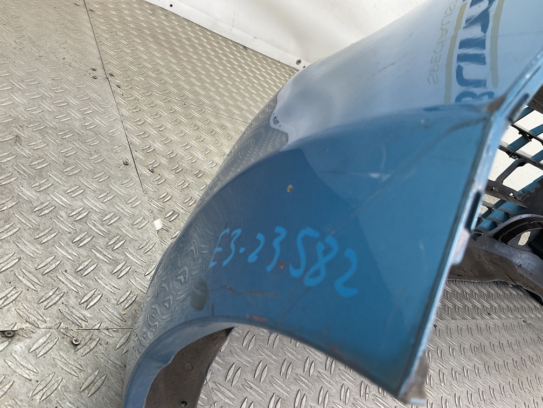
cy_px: 204
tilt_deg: -28.2
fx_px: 455
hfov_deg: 61.7
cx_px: 272
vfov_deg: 48.2
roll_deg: -37.6
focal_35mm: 29
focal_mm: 3
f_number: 1.8
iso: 32
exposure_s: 1/100
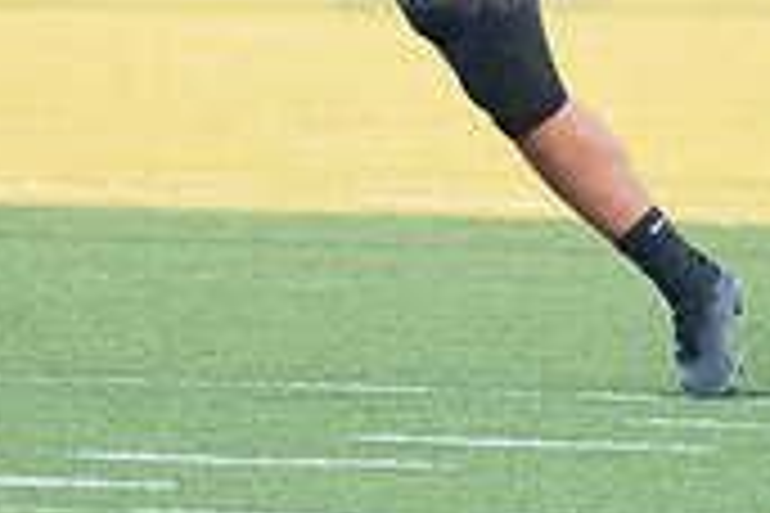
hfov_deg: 1.4
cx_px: 477
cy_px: -146
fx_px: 31910
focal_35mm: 1492
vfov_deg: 0.9
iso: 4000
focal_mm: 440
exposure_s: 1/2000
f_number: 5.6
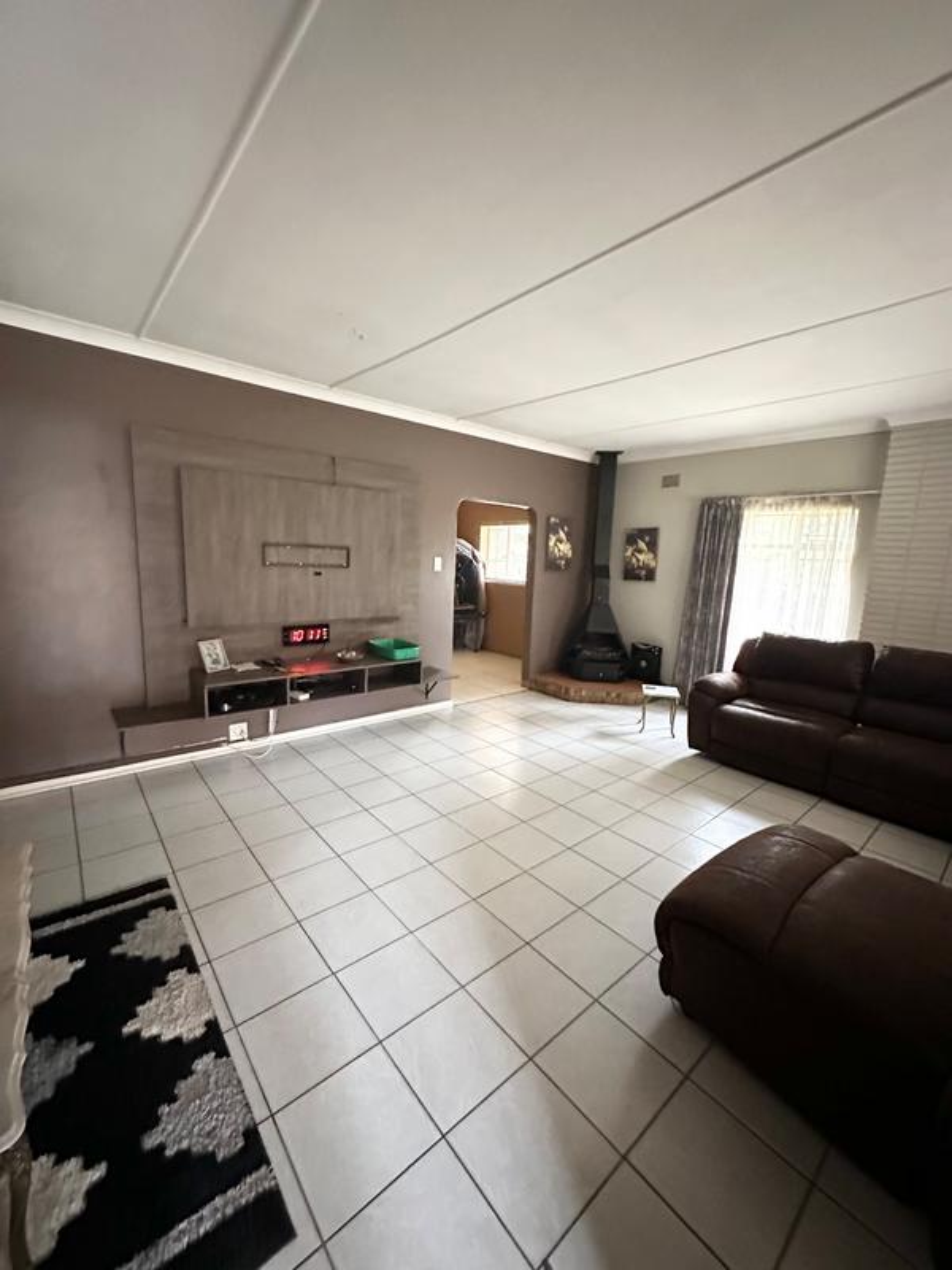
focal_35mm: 14
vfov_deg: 102.1
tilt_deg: -7.5
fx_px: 513
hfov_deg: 85.7
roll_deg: -4.0
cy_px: 635
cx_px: 476
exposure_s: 1/41
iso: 1250
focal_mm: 2.22
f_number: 2.2
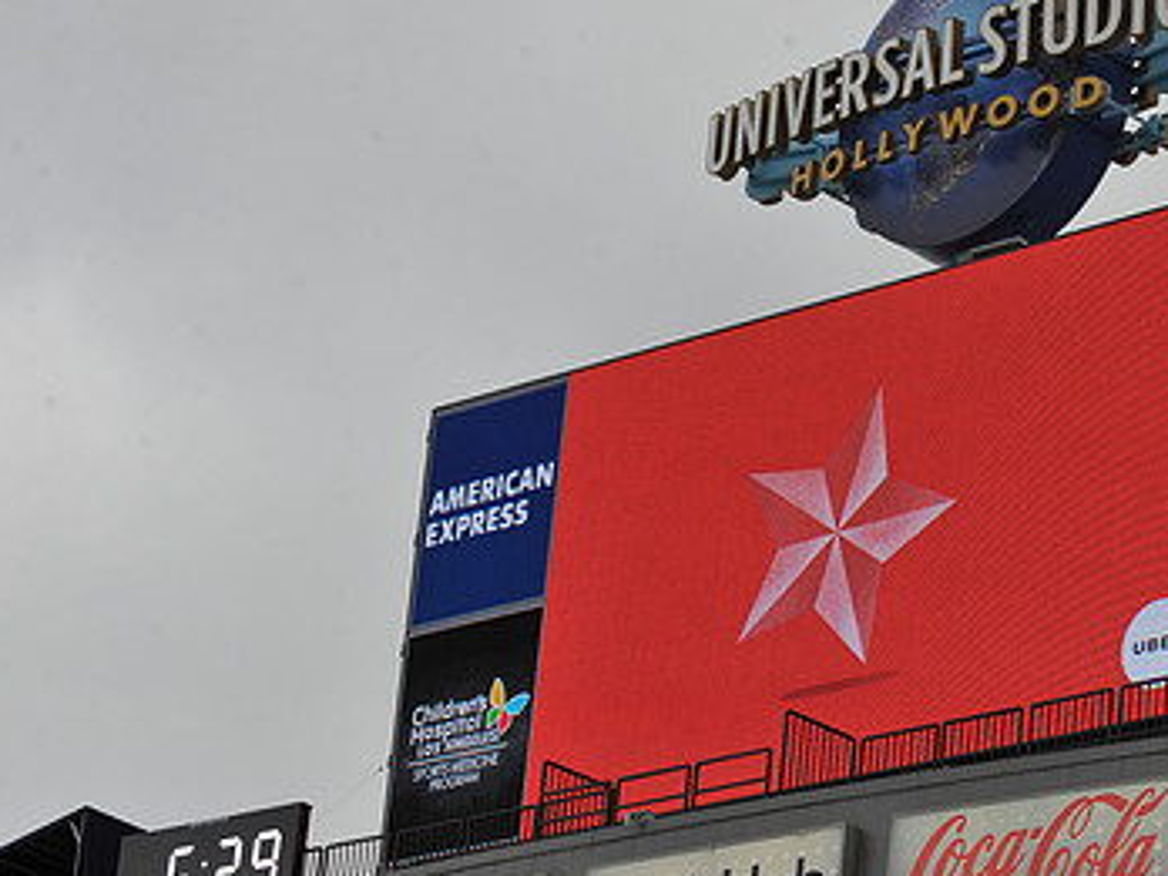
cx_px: 930
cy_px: 430
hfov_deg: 12.9
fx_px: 5129
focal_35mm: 152
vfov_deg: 9.8
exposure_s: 1/200
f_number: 9
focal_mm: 95
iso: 400
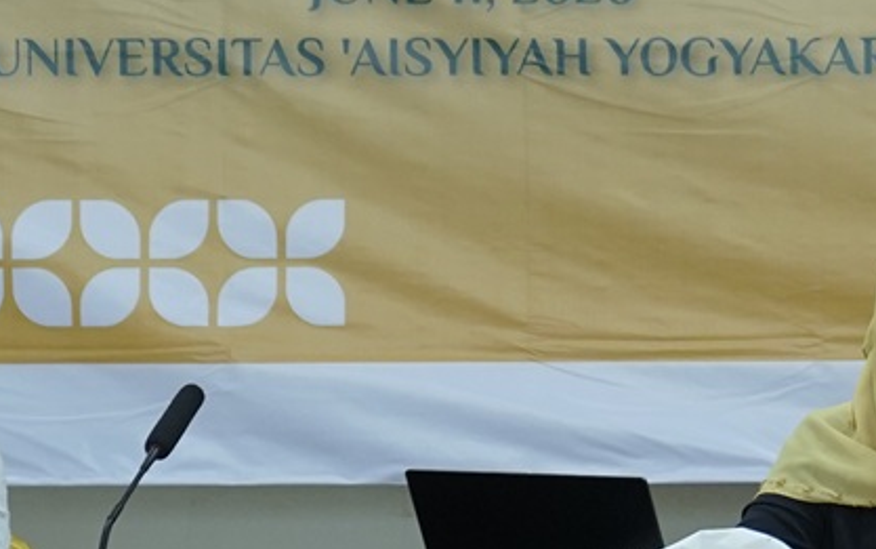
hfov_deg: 7.9
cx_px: 1374
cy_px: 247
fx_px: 6186
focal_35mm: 259
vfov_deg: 5.1
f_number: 2.8
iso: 1600
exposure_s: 1/160
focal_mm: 53
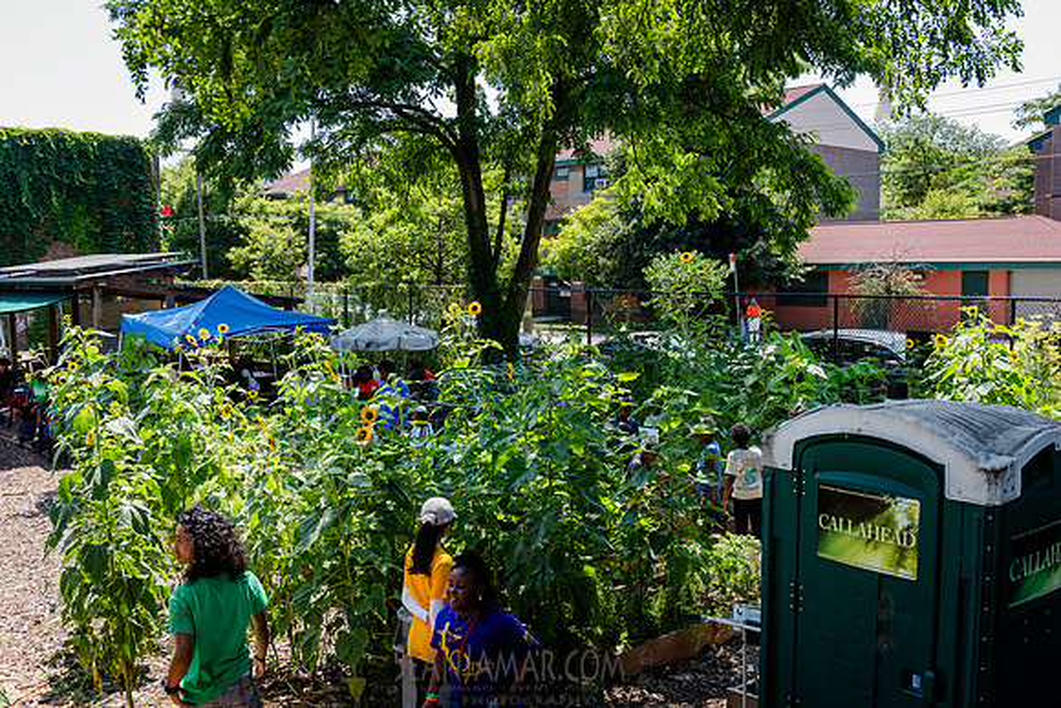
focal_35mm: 36
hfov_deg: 53.3
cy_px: 353
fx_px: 1056
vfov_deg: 37.1
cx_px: 546
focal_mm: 34
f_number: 3.5
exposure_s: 1/1250
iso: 500
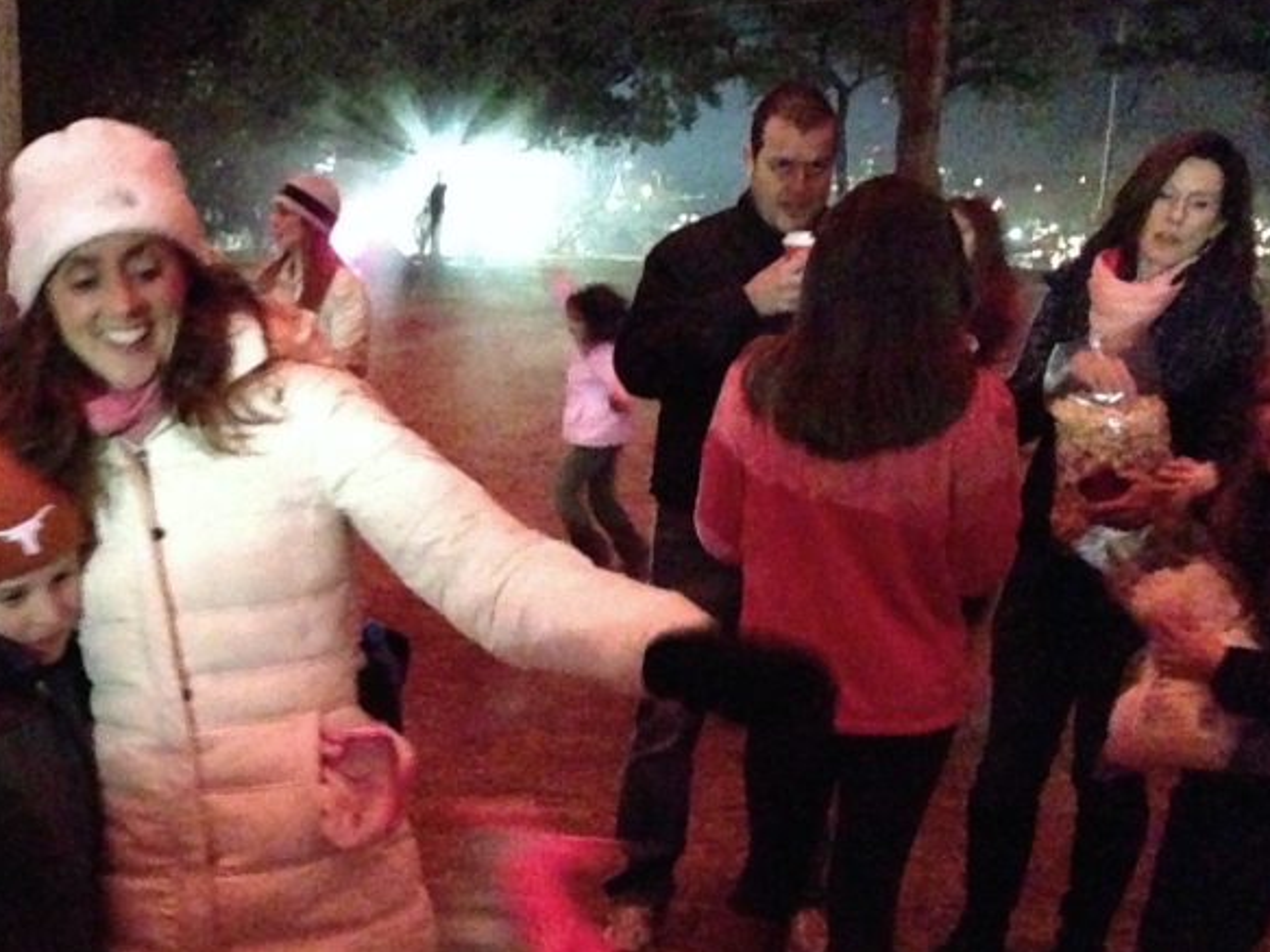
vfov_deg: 25.0
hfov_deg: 32.5
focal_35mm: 58
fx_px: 2127
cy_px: 667
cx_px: 301
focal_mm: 4.13
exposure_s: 1/15
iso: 3200
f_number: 2.4
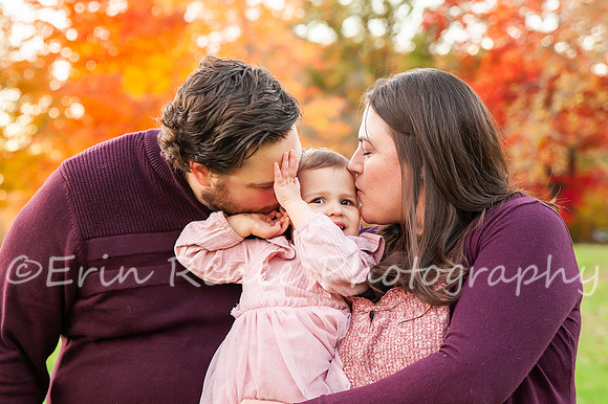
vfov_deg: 15.6
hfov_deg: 23.3
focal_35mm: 87
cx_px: 239
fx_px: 1472
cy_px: 211
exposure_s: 1/200
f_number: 3.5
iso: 800
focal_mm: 60
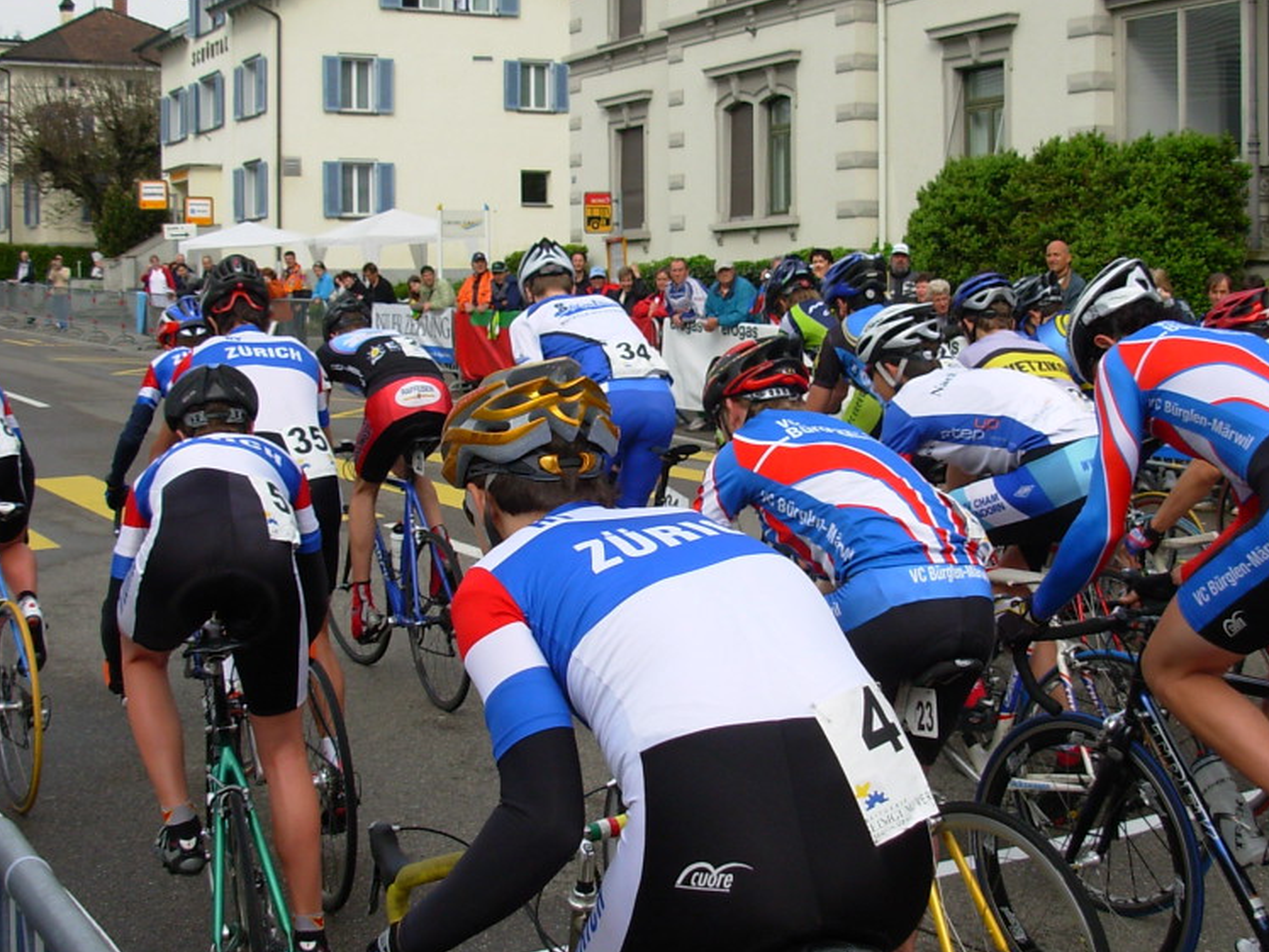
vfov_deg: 28.0
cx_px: 746
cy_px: 441
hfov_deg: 36.7
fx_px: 1906
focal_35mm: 52
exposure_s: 1/645
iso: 50
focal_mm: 6.3
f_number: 2.9
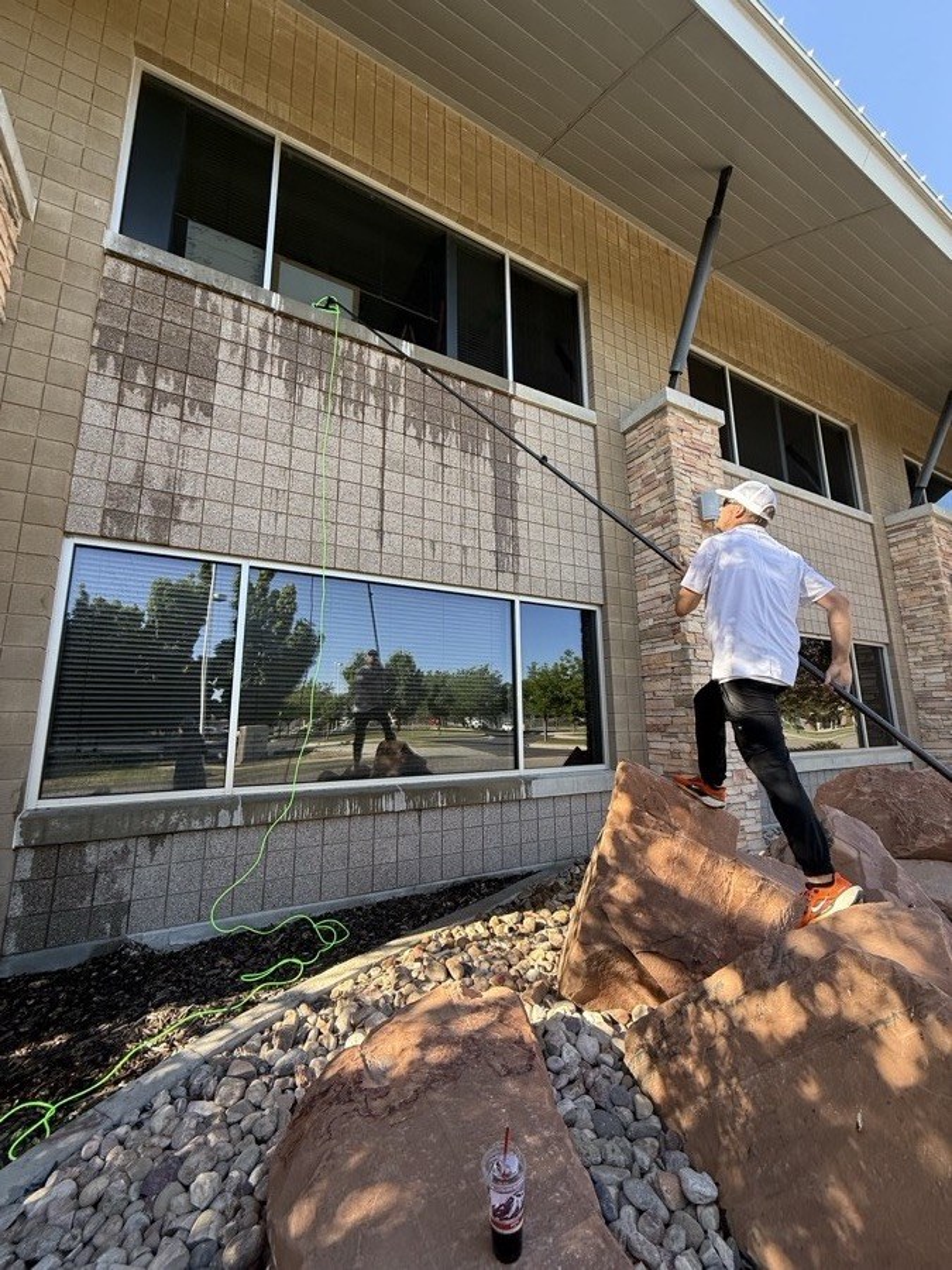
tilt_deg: +10.5
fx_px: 513
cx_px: 476
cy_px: 635
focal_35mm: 14
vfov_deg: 102.1
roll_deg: -0.8
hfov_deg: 85.7
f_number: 2.2
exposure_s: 1/170
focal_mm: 2.22
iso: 50
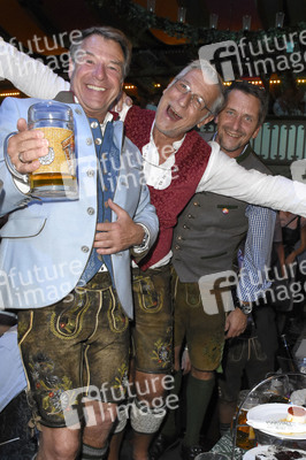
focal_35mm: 27
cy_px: 230
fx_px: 345
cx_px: 153
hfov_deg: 47.9
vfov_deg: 67.4
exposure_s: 1/60
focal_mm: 18
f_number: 6.3
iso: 3200
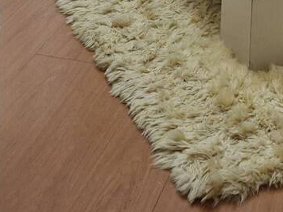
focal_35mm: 93
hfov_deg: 20.8
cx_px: 238
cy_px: -172
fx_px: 760
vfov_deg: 14.1
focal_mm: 5.54
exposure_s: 1/120
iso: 500
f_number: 1.8
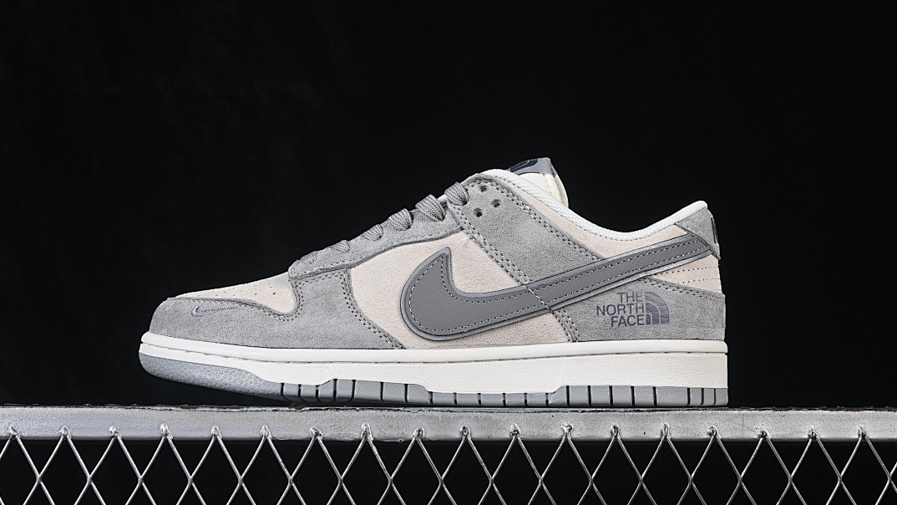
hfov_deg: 26.9
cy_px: 220
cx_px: 448
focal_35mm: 79
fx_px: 1879
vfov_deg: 15.3
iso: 160
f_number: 8
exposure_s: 1/80
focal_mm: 50
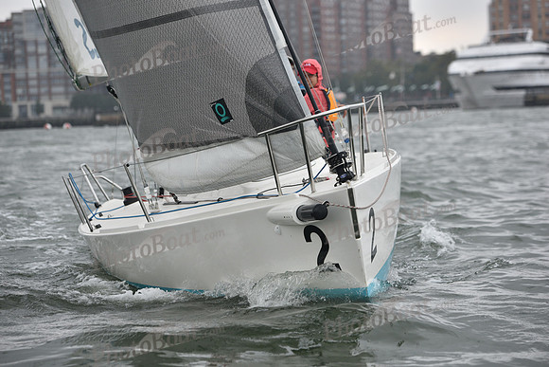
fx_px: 1769
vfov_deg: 11.8
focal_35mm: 116
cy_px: 184
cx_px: 274
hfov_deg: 17.6
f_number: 4
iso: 320
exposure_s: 1/800
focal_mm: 116
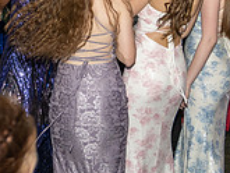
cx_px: 16
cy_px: -111
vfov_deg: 9.0
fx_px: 1064
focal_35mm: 160
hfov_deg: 12.2
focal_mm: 31
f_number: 4
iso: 500
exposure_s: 1/160
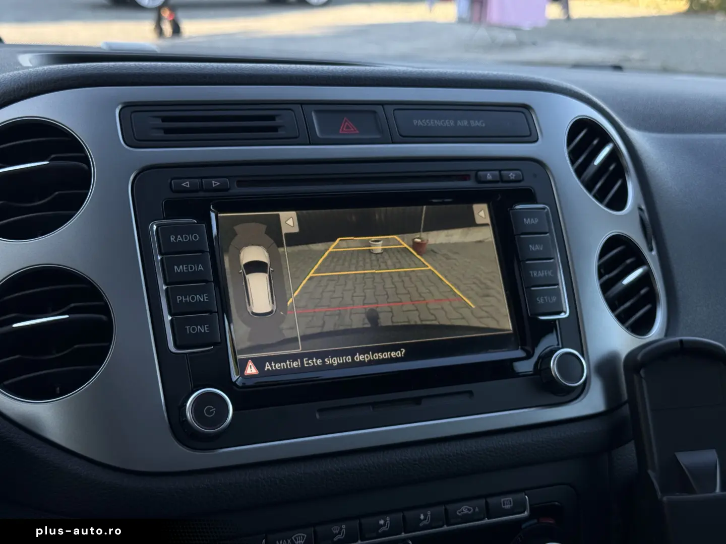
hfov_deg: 39.7
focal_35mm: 48
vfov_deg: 30.3
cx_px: 363
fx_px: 1007
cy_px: 272
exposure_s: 1/299
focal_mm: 6.76
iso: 100
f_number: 1.78
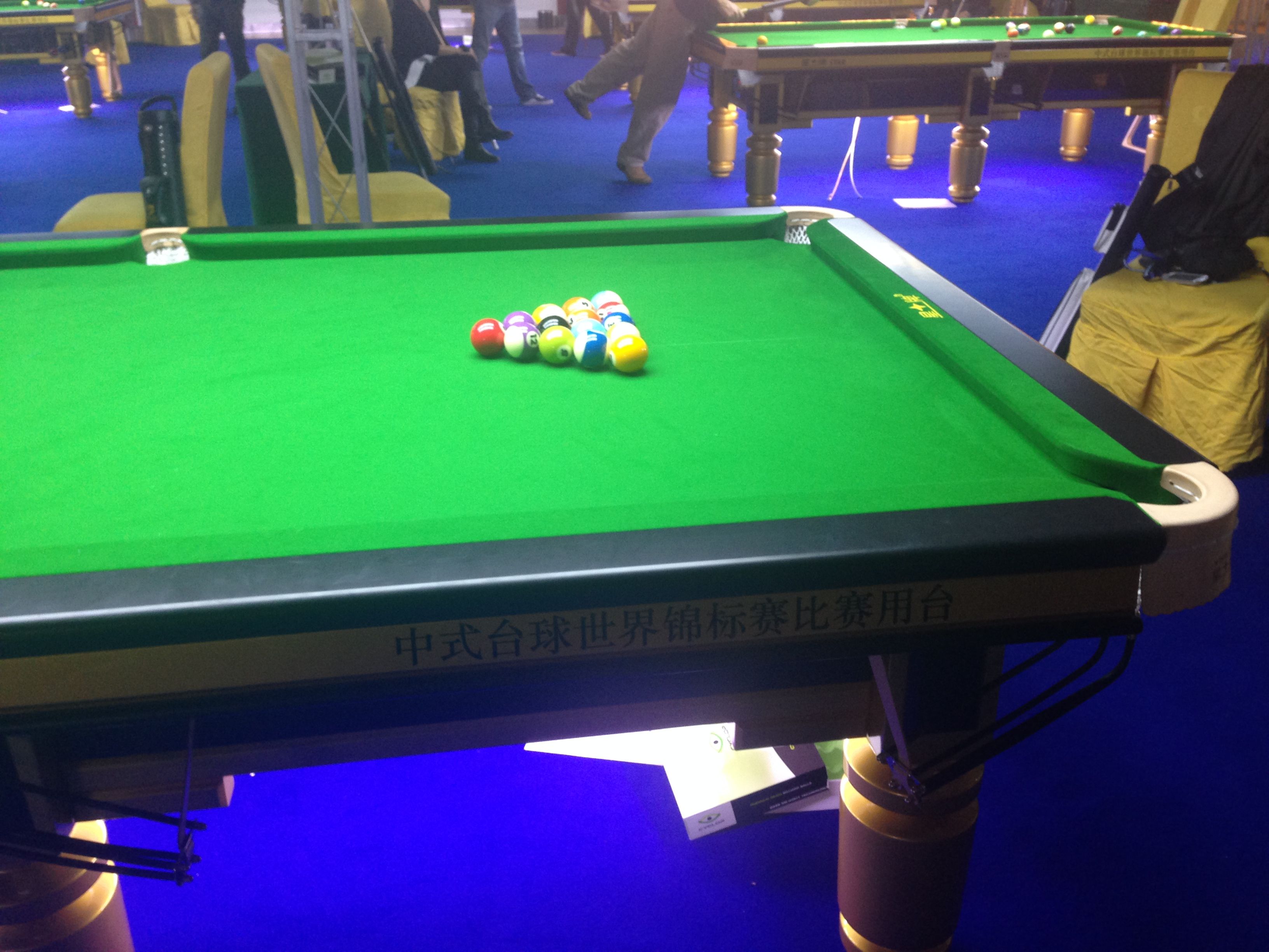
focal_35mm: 33
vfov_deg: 42.9
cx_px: 634
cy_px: 476
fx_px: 1210
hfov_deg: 55.4
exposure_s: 1/20
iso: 100
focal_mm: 4.12
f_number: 2.4
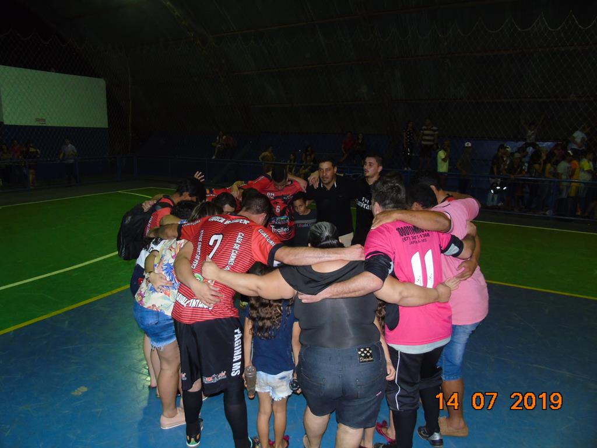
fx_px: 431
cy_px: 224
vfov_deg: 54.9
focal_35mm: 25
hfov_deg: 69.4
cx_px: 298
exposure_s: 1/30
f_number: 3.4
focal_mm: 4.4
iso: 320
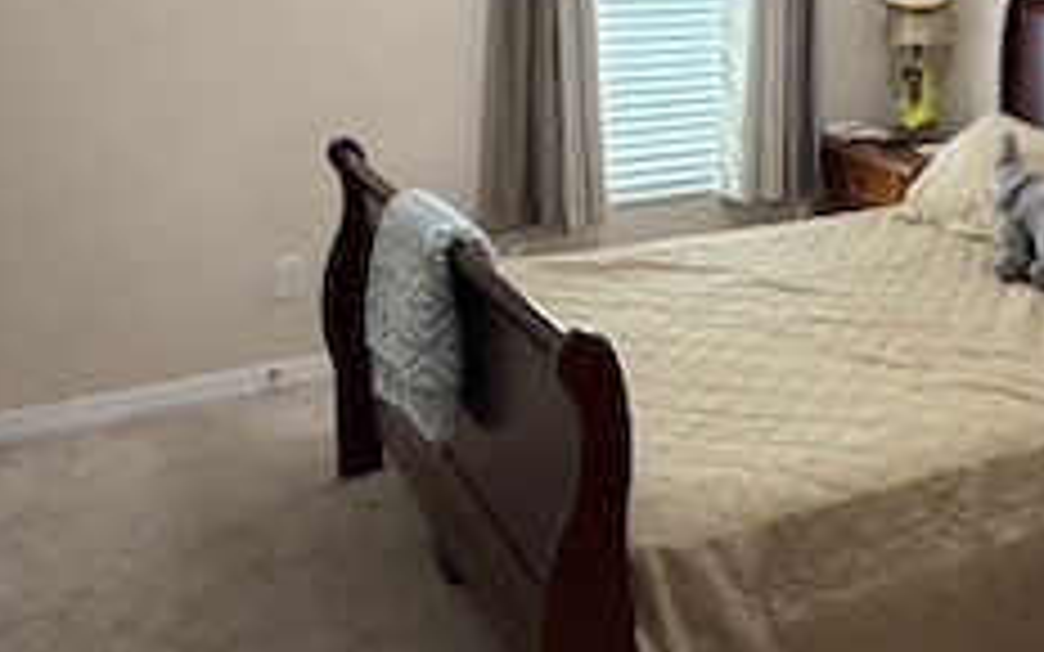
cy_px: 81
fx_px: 1167
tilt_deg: -9.0
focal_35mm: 41
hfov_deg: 46.1
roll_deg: +0.4
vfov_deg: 30.1
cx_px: 814
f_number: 2.2
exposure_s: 1/60
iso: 500
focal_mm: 2.22
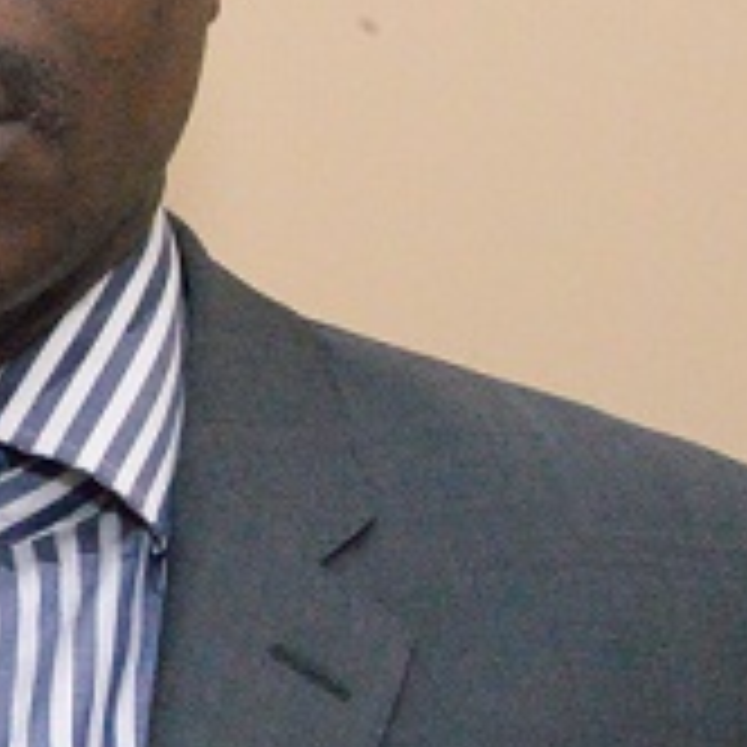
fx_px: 3955
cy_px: 205
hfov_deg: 10.6
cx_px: -191
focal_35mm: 162
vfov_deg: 10.8
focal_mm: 50
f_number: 16
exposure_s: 1/60
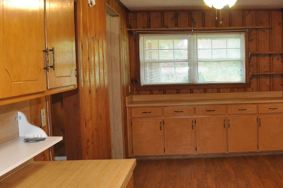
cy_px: 95
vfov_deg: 27.4
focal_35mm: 49
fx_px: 385
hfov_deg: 38.7
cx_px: 231
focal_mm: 18
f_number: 3.5
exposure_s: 1/100
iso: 800
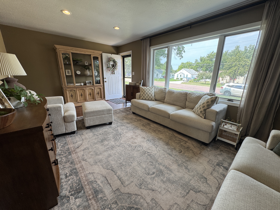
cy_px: 105
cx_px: 140
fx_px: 113
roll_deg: -1.7
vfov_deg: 85.7
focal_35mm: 14
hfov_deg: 102.1
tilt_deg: -15.6
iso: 50
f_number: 2.2
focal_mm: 2.22
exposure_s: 1/120
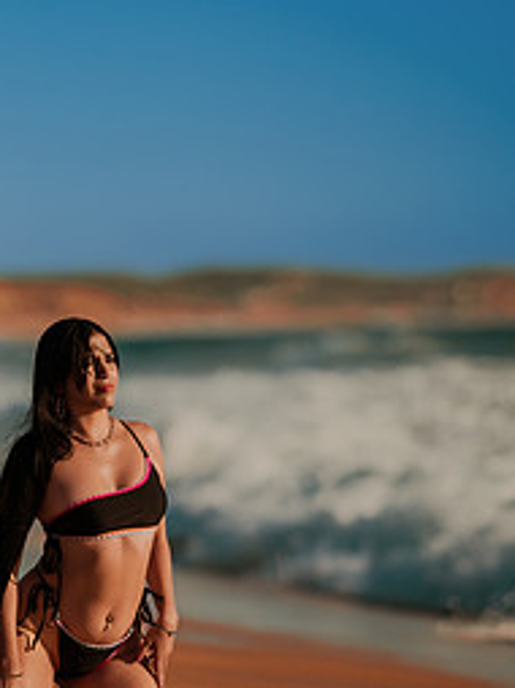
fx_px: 4570
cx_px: 130
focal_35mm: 230
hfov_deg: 6.4
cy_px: 339
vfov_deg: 8.6
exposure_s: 1/8000
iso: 50
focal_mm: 135
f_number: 2
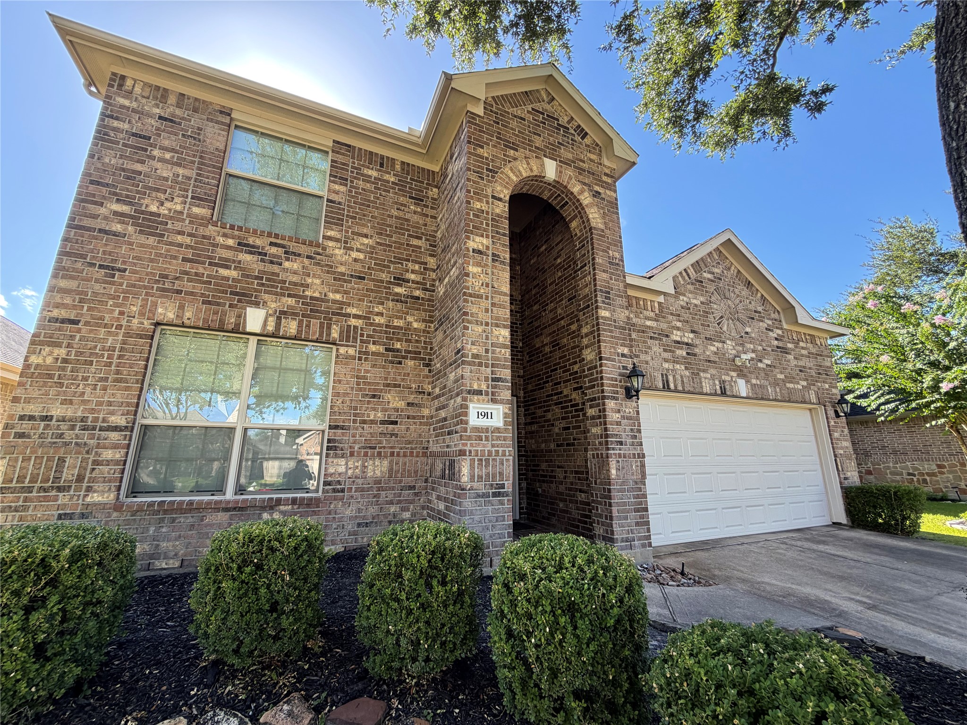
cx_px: 484
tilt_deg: +13.6
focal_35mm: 14
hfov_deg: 102.1
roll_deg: +2.0
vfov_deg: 85.7
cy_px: 362
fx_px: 391
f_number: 2.2
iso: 64
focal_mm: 2.22
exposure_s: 1/137
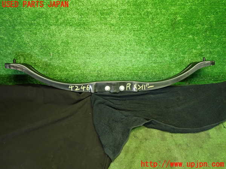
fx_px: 196
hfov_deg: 60.0
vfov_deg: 46.8
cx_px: 113
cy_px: 84
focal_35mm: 30
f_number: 2.3
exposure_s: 1/30
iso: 320
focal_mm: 5.4
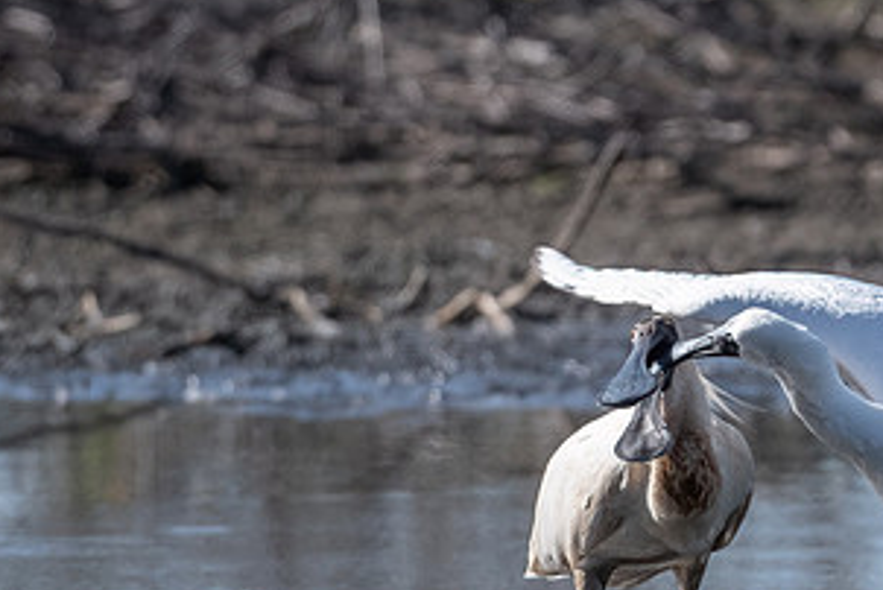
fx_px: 55215
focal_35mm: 2249
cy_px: 467
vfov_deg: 0.6
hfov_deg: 0.9
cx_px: 871
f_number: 5.6
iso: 320
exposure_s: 1/1600
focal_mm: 500
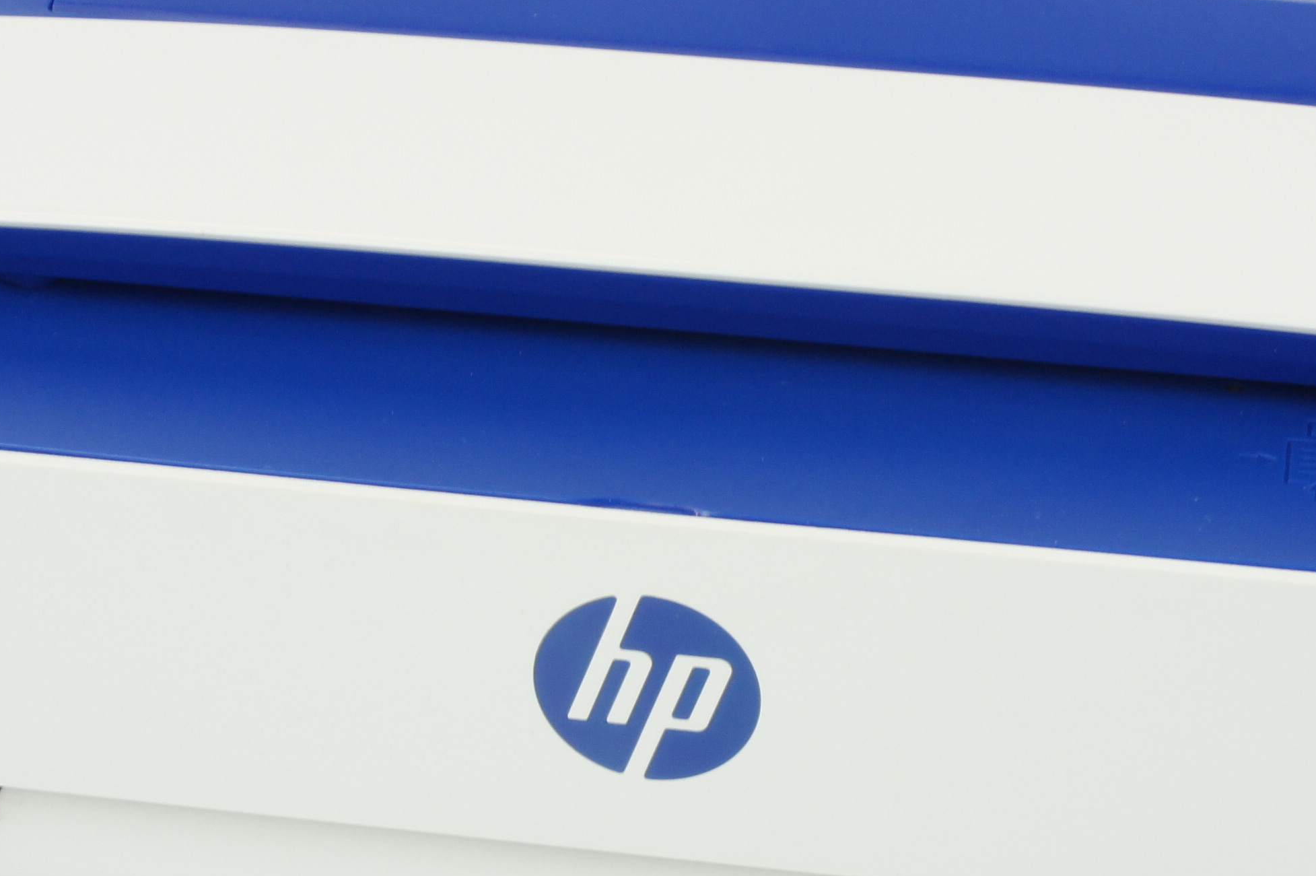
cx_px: 738
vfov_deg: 13.4
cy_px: 475
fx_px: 3733
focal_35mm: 102
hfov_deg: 20.0
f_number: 13
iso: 400
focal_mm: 29
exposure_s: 1/13
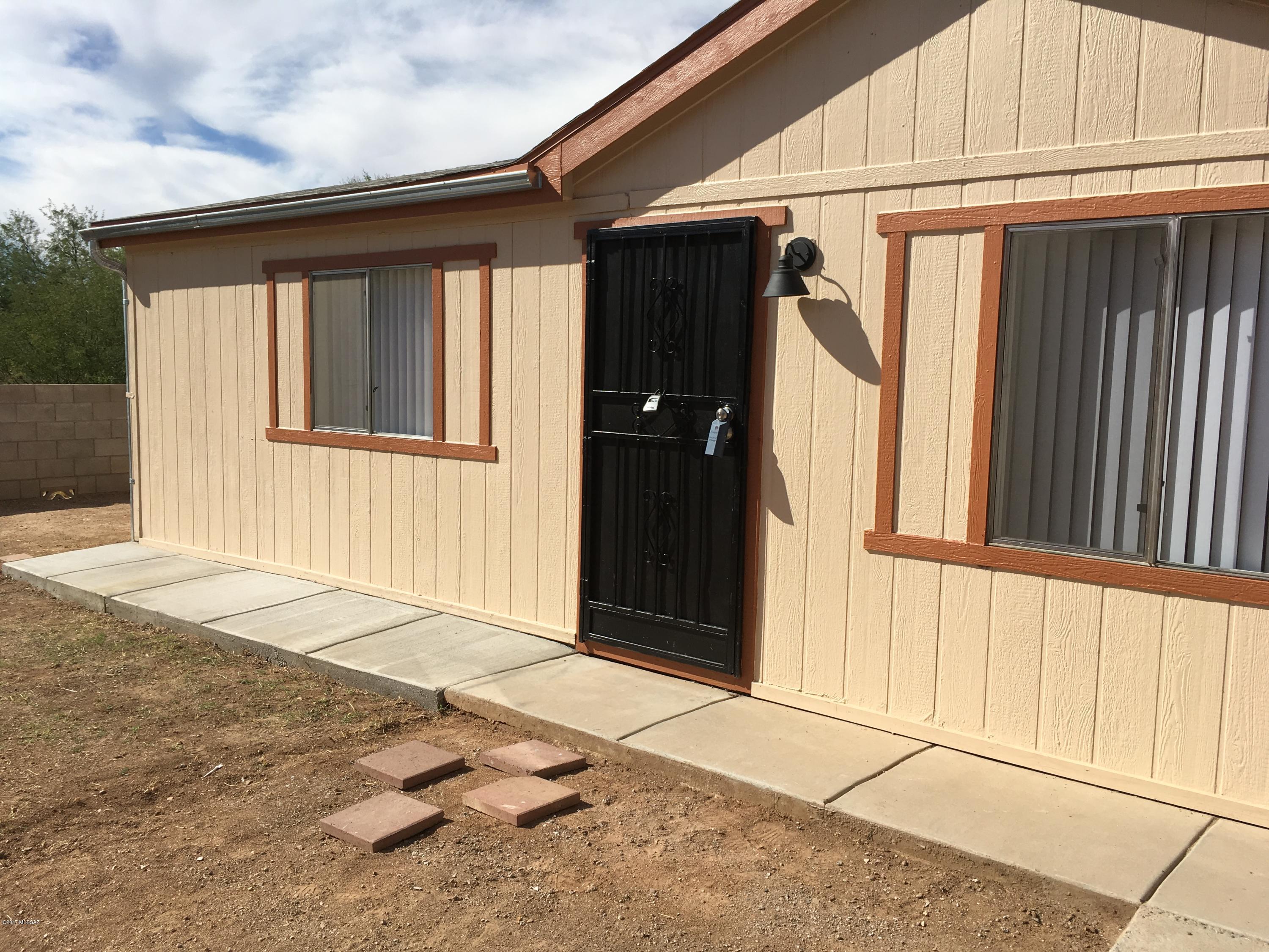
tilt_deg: -6.7
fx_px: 1063
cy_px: 476
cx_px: 634
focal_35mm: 29
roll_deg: -2.2
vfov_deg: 48.2
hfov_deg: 61.7
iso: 25
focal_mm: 4.15
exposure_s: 1/2331
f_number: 2.2
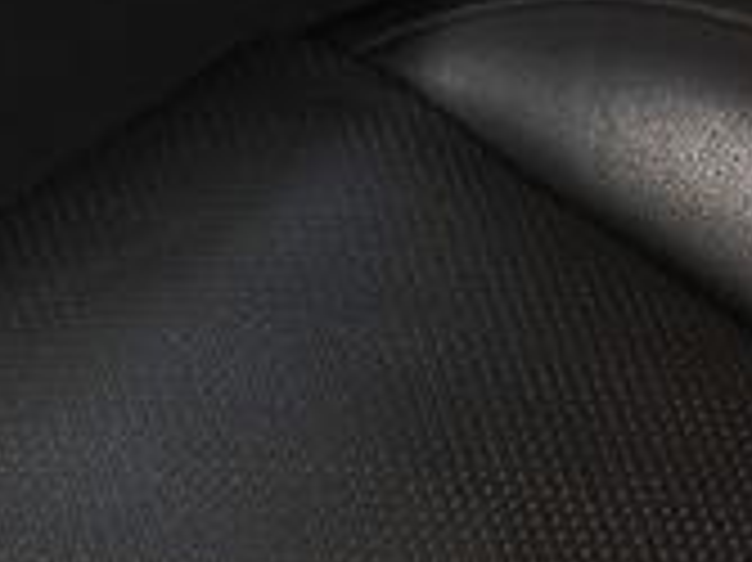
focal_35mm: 256
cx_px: -270
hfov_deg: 7.6
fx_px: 5557
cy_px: -1182
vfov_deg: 5.4
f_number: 5.6
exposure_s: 1/2
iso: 100
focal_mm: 30.8
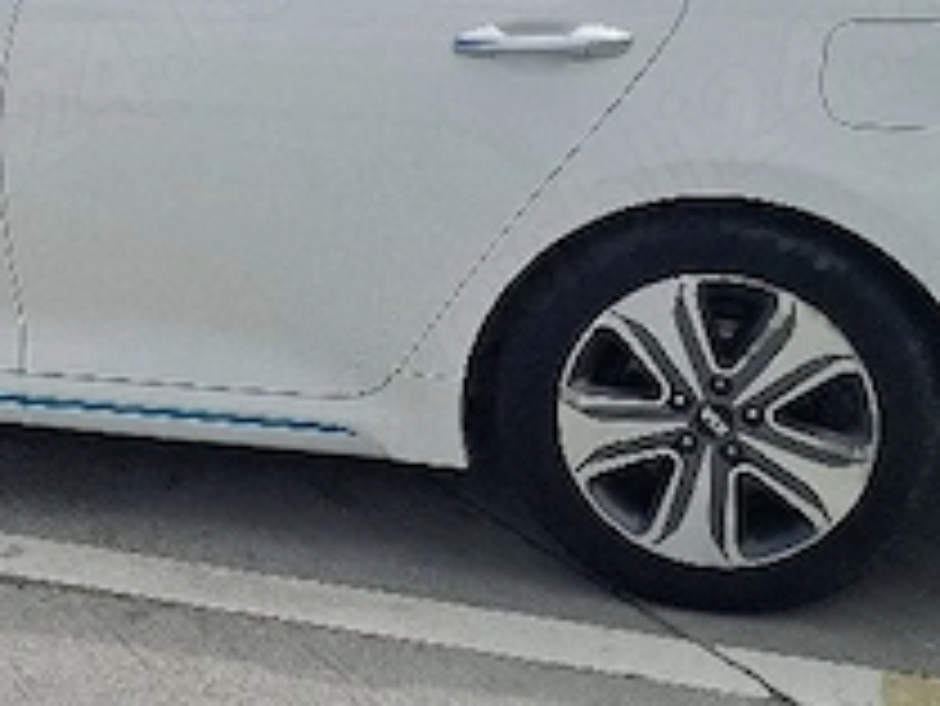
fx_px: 1793
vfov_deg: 22.1
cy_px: 171
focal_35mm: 66
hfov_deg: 28.7
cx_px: 189
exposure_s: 1/2000
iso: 50
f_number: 1.8
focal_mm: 5.54
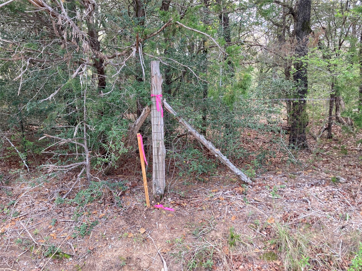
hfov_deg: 63.4
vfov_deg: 49.7
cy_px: 136
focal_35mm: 28
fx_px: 293
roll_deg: -1.5
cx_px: 181
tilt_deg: -5.7
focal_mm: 3.99
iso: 32
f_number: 1.8
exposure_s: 1/121
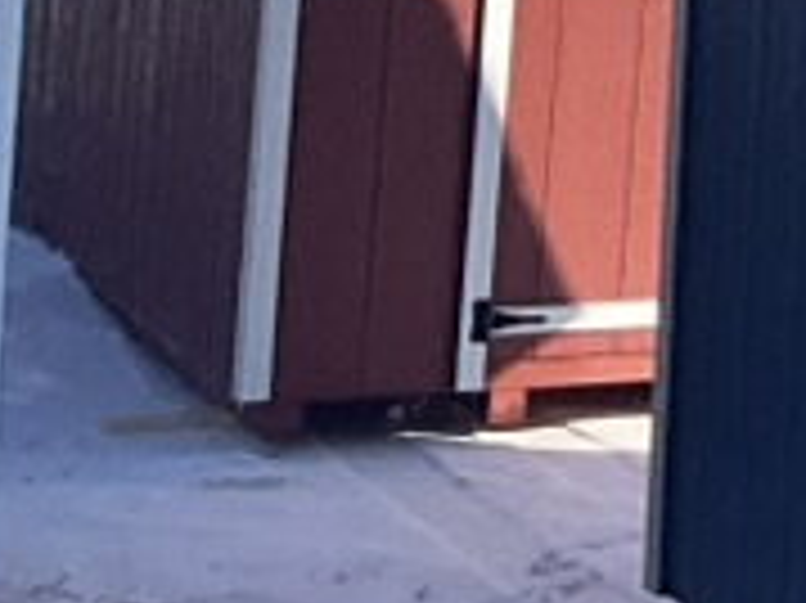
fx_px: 3863
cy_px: -423
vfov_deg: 8.6
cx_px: 2260
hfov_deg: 9.7
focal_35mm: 166
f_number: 1.8
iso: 25
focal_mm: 3
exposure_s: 1/1786
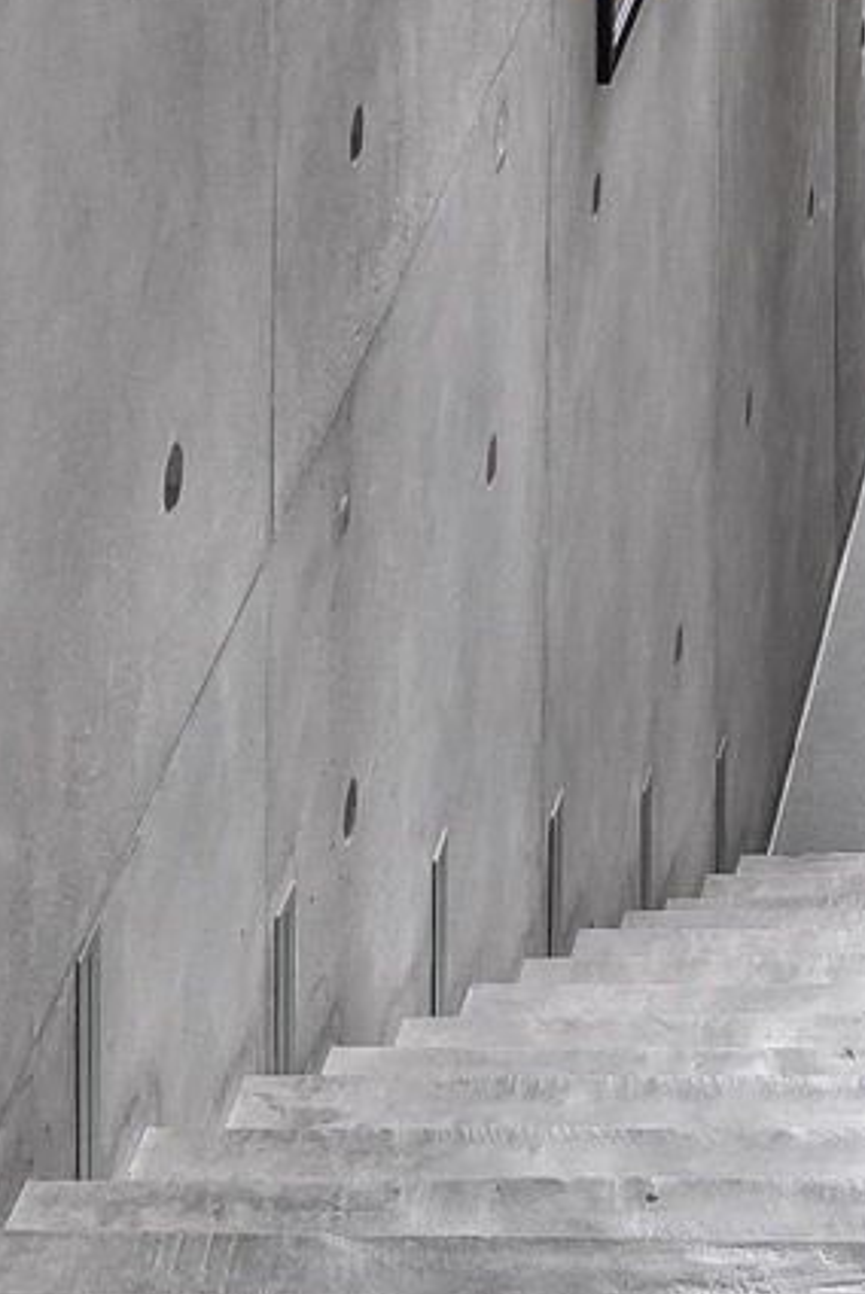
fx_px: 4821
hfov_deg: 8.8
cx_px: 2397
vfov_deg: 11.6
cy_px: -2104
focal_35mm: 134
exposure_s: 1/8
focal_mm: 19
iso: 100
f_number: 10
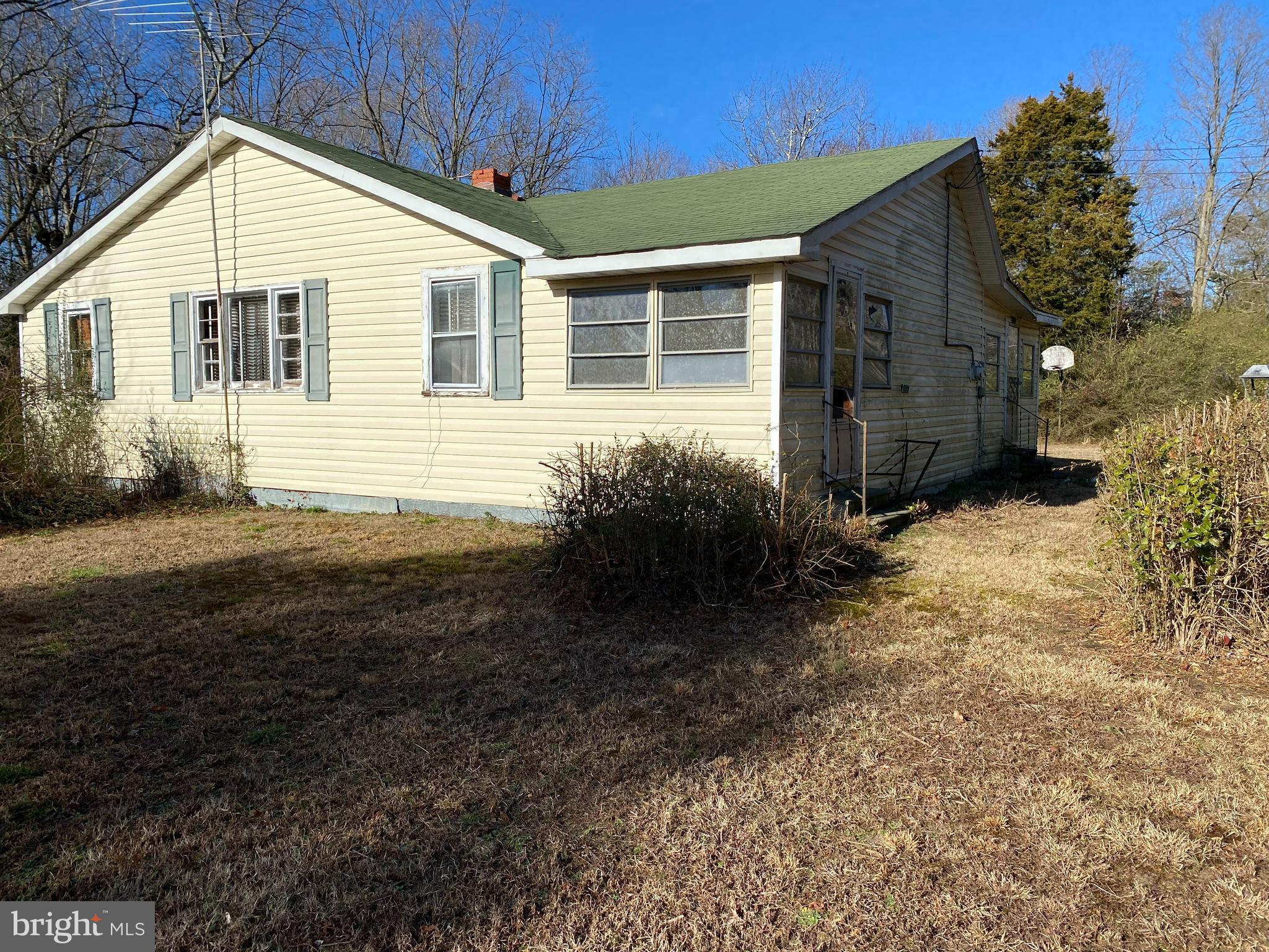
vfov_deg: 53.1
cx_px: 634
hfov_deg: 67.3
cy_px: 476
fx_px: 953
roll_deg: -0.3
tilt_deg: -4.8
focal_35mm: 26
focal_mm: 4.25
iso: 32
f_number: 1.8
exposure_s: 1/3984
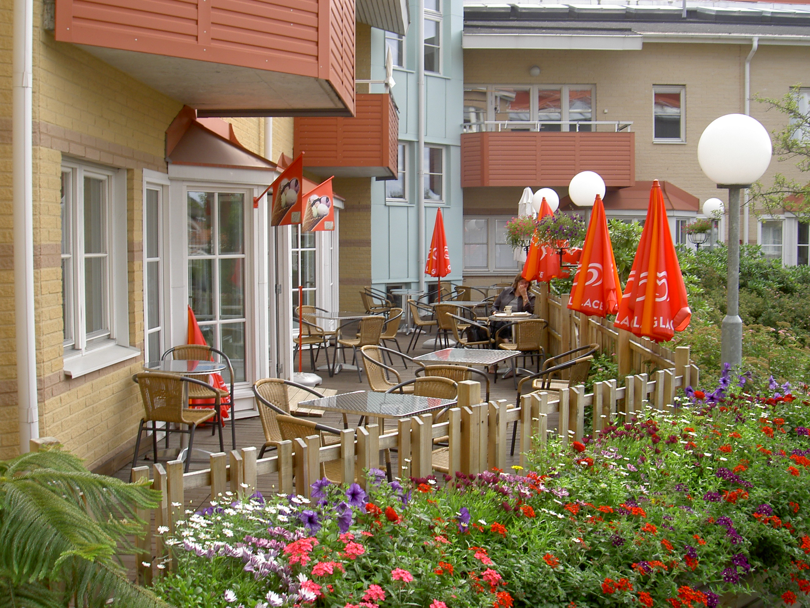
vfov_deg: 36.8
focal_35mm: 39
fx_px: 913
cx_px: 405
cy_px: 304
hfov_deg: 47.9
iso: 100
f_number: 4.7
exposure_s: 1/125
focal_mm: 8
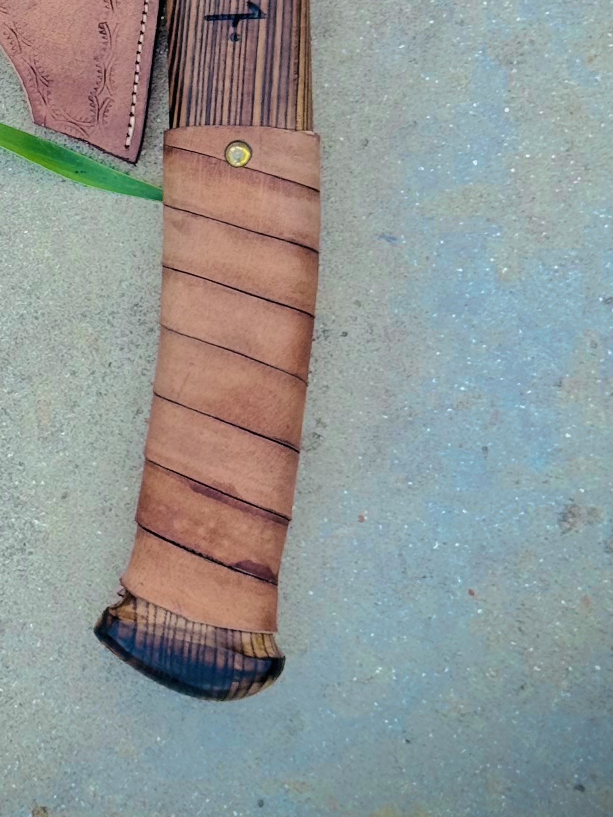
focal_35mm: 119
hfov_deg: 12.4
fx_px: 2809
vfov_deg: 16.2
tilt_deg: -80.0
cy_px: -25
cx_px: 64
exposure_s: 1/121
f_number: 1.78
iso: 64
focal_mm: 6.76
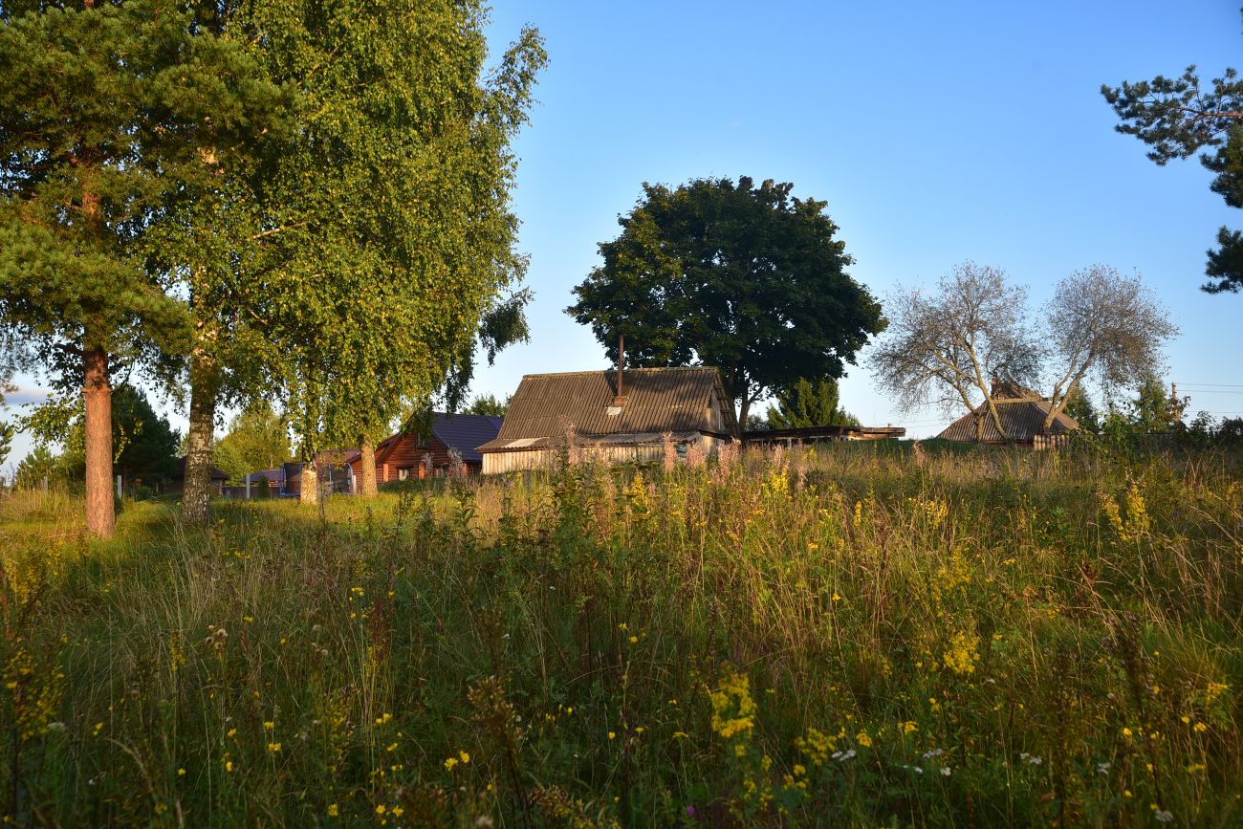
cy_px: 414
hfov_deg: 53.1
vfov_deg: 36.9
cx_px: 622
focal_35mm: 36
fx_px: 1243
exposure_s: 1/125
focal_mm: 36
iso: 200
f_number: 7.1
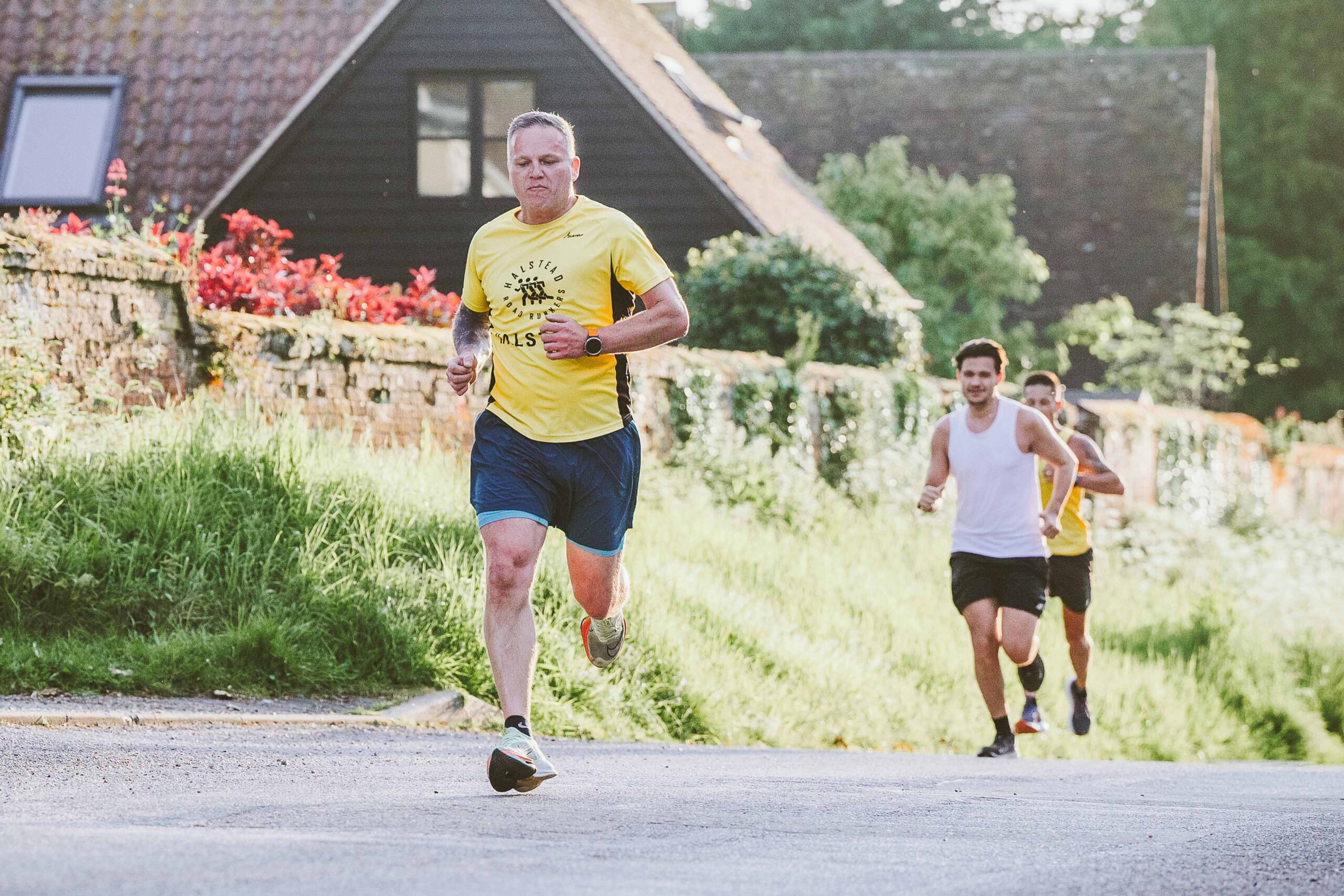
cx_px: 672
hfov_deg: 11.9
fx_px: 6421
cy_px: 448
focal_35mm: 172
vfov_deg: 8.0
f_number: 3.5
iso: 500
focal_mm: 115
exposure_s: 1/2000
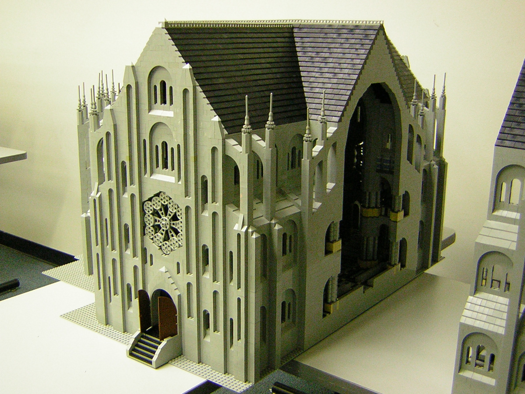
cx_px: 262
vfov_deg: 33.6
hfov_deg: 43.9
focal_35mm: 43
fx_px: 652
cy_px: 197
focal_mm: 5.6
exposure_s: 1/5.6
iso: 159
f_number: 2.8
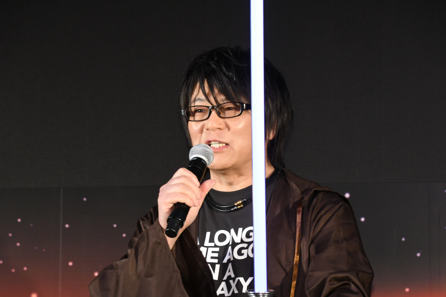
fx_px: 2193
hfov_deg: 11.6
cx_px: 225
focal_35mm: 177
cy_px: 174
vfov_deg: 7.8
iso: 1250
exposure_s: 1/200
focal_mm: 100
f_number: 6.3
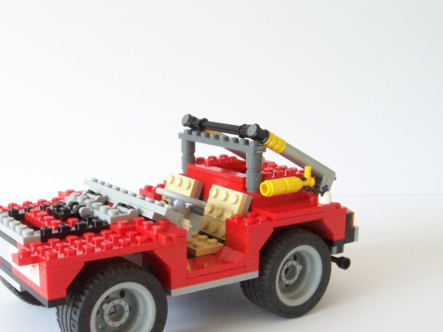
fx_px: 653
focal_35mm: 51
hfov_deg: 37.2
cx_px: 163
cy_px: 219
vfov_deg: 28.4
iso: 400
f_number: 5
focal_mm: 6.3
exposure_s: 1/10
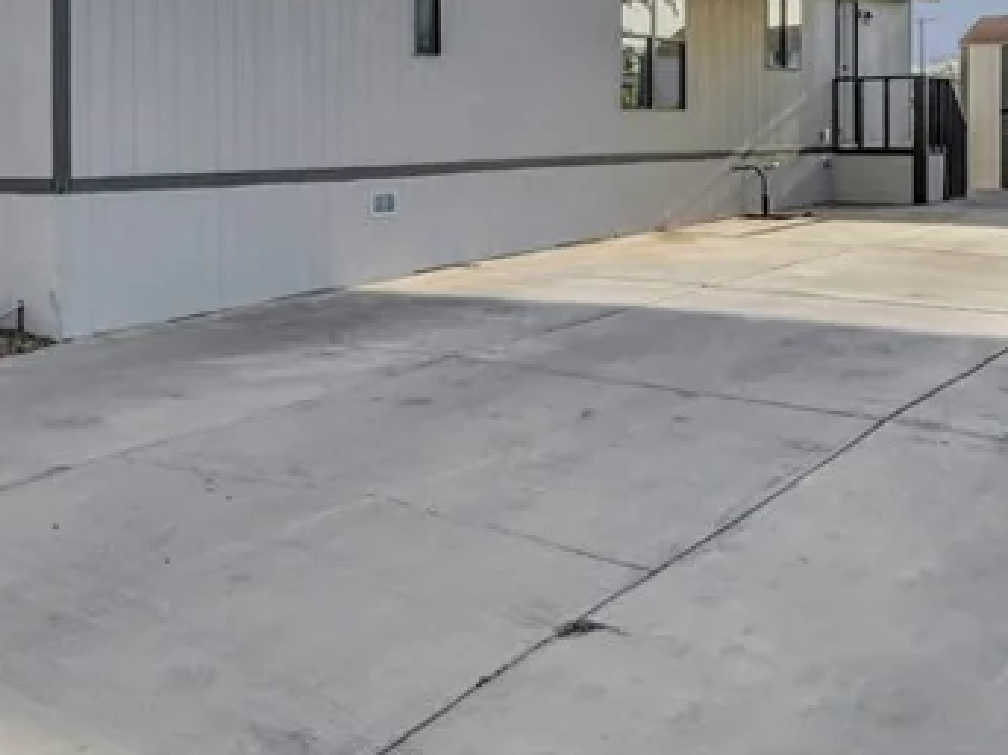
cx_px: 71
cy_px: 122
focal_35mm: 44
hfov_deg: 39.1
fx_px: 1293
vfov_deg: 31.5
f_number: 8
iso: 800
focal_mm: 15.5
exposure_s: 1/1000
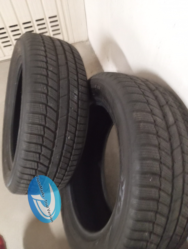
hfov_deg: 49.9
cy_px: 124
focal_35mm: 28
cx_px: 94
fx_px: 202
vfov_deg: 63.4
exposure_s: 1/20
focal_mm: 4.25
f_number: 1.8
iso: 916
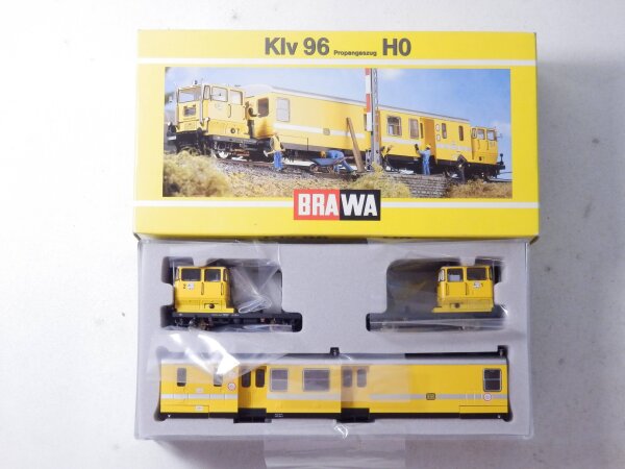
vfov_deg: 22.3
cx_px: 312
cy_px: 234
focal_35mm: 66
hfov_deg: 29.4
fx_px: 1192
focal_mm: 11.9
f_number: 4.4
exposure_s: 1/160
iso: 640
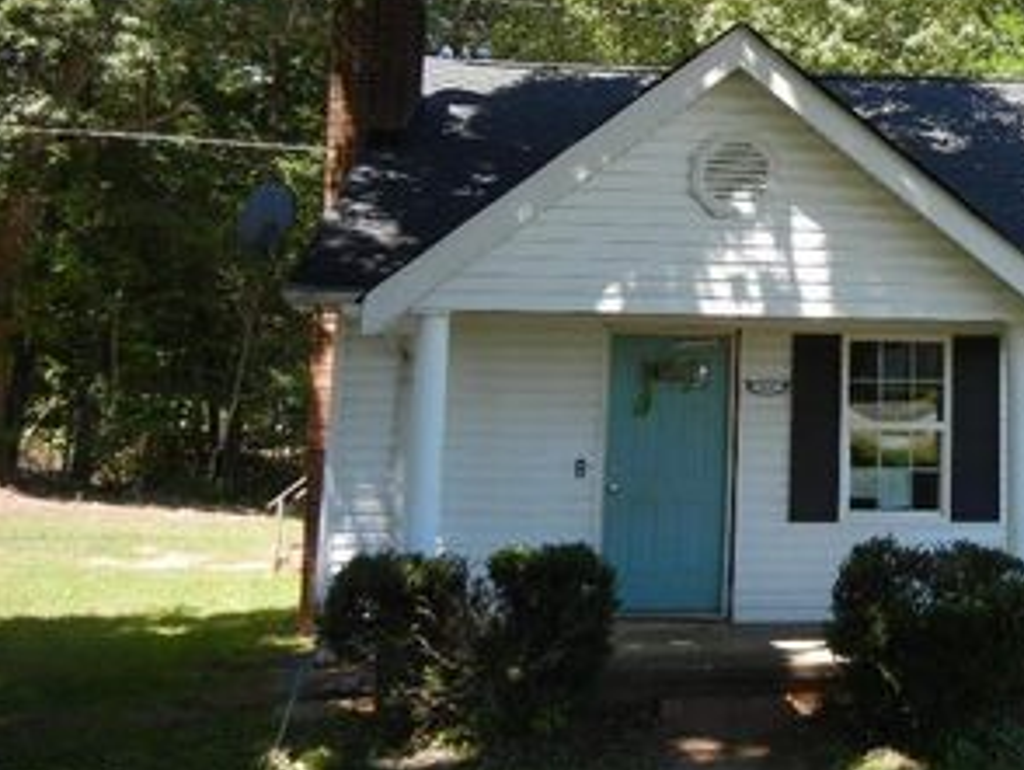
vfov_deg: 28.0
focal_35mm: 51
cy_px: 155
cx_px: 860
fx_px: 1510
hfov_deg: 35.9
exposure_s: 1/310
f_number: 3.5
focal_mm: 5.4
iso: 160
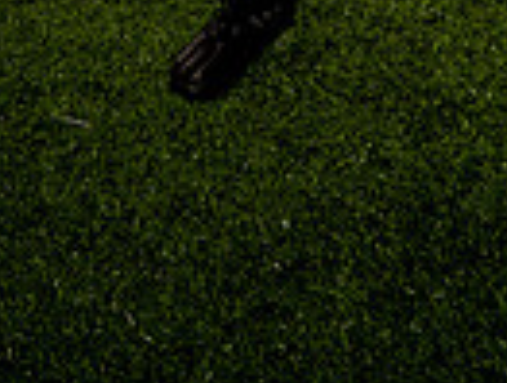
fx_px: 1160
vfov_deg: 14.2
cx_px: 310
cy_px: -480
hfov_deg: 24.6
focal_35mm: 79
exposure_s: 1/1250
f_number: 4.5
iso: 100
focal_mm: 24
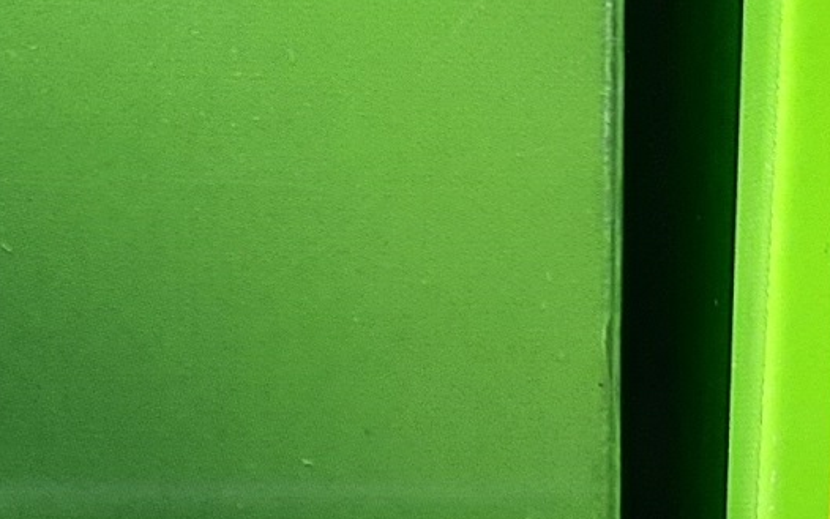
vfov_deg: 8.5
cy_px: 776
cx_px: 308
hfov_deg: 13.8
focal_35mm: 151
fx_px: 3416
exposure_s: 1/217
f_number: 2
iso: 20
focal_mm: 4.6
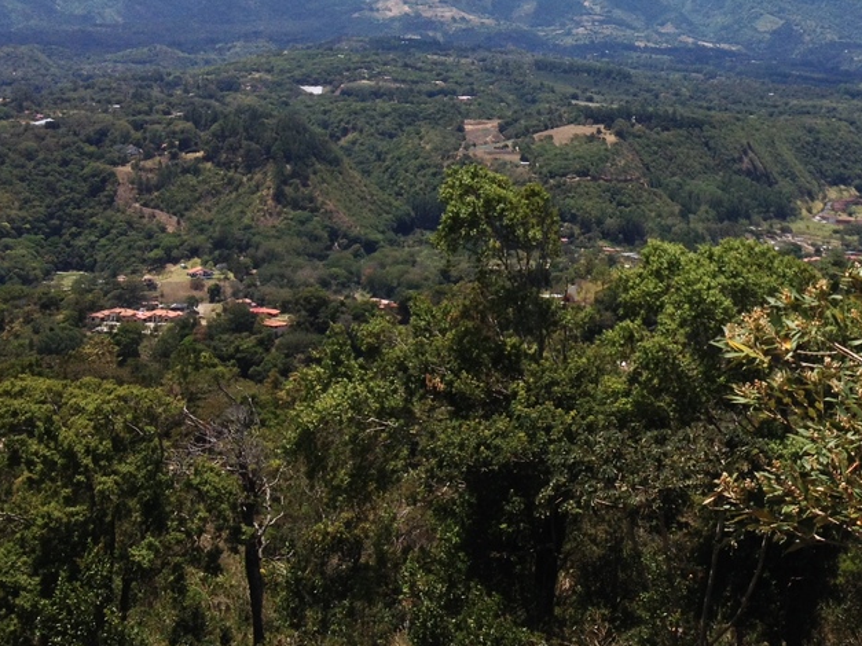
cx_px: 599
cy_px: 38
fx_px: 1668
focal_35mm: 67
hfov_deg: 28.7
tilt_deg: +1.7
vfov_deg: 21.3
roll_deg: -1.3
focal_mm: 4.28
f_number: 2.4
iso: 50
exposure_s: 1/2632
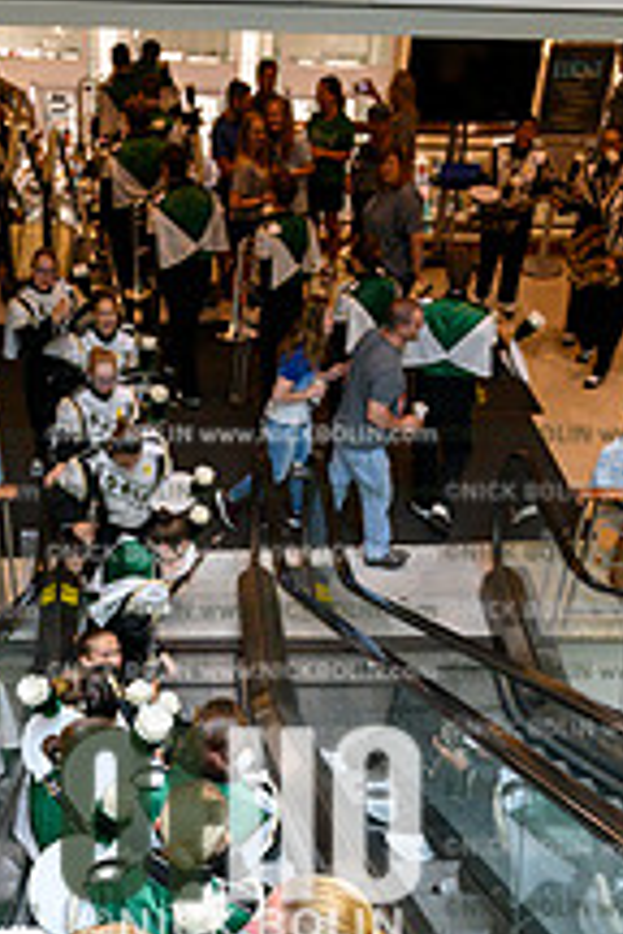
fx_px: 1298
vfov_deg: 37.0
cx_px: 240
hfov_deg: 26.9
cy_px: 848
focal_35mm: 50
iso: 2500
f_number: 4
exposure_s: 1/800
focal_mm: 24
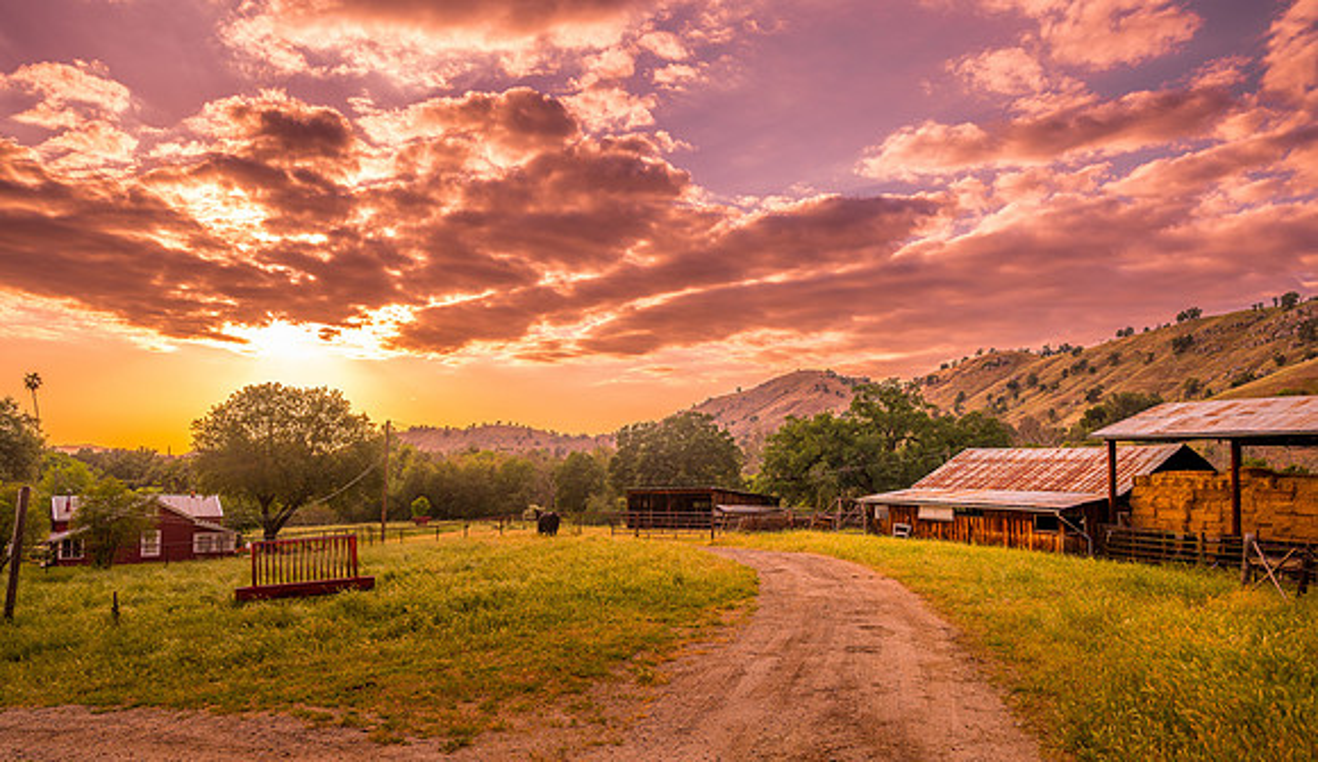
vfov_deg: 45.0
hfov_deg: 71.3
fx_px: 919
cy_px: 405
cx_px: 637
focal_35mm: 26
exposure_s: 1/100
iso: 64
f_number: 7.1
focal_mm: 24
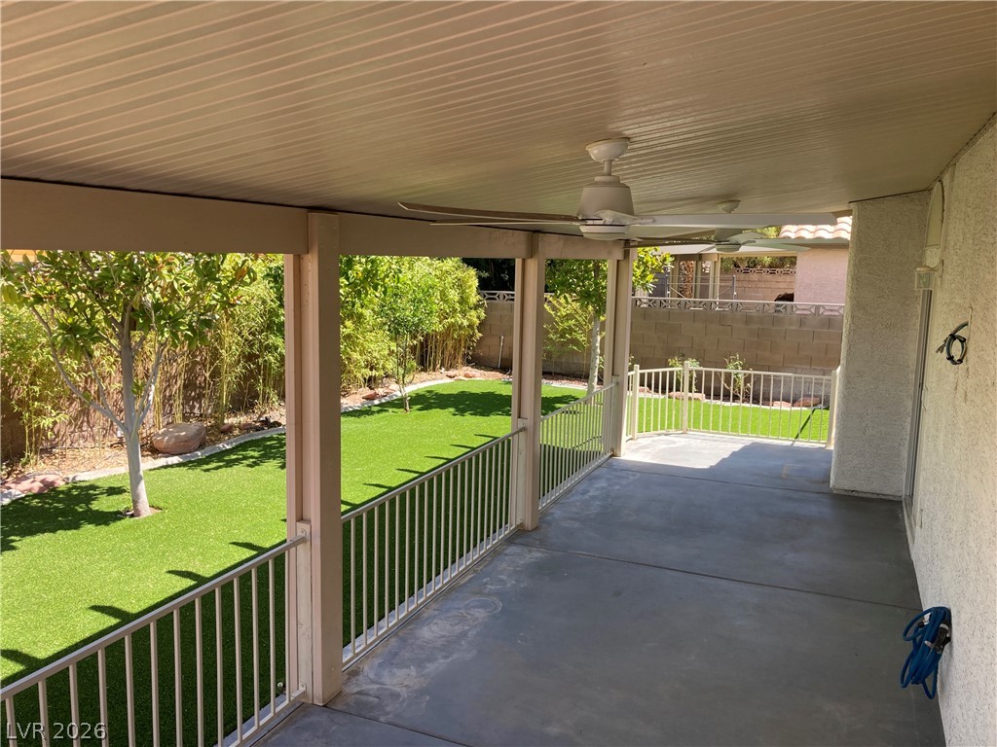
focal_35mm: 28
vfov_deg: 49.7
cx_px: 498
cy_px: 374
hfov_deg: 63.4
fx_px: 806
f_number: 1.8
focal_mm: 3.99
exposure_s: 1/352
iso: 20
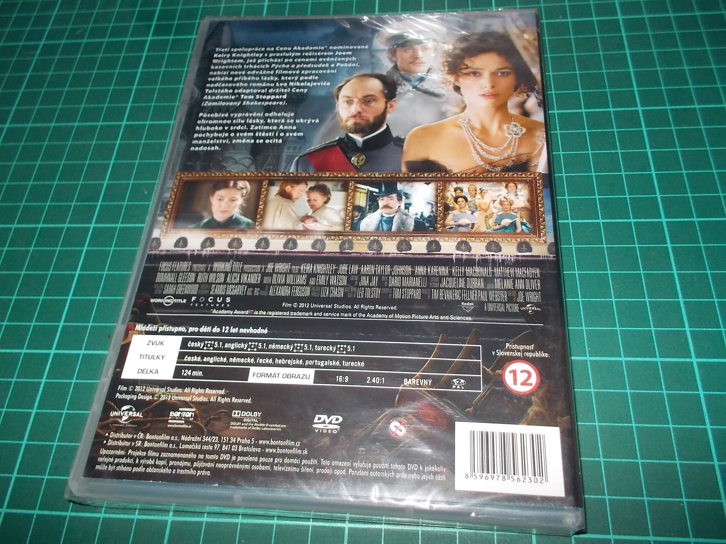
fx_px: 608
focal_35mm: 29
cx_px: 363
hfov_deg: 61.7
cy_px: 272
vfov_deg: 48.2
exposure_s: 1/30
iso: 200
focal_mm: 4.1
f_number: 3.3
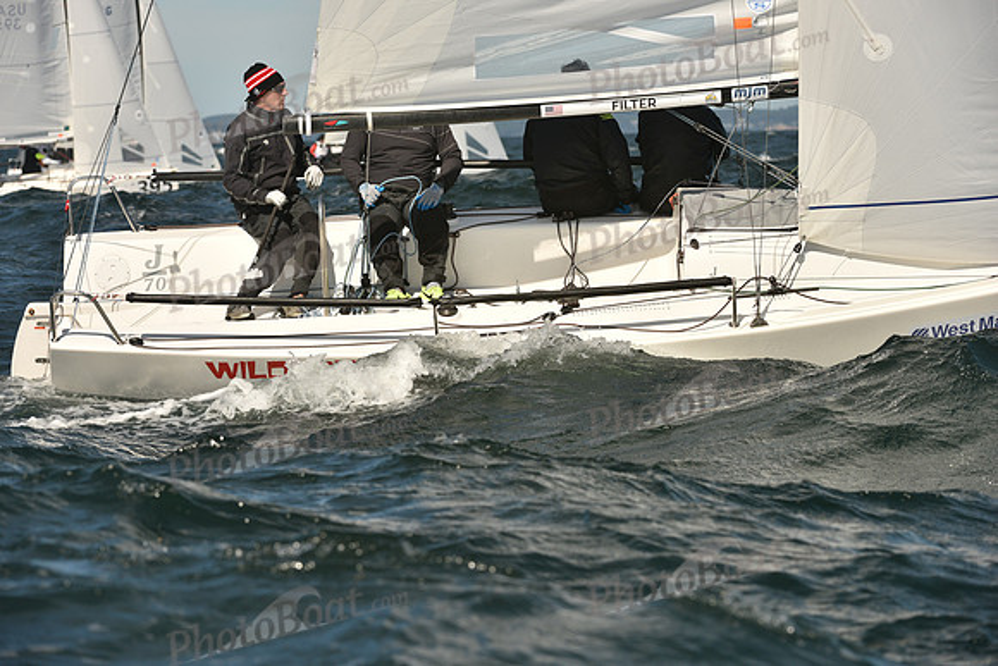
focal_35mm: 200
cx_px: 499
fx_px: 5545
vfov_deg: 6.9
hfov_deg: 10.3
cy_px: 333
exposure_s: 1/1250
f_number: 8
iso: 250
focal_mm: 200
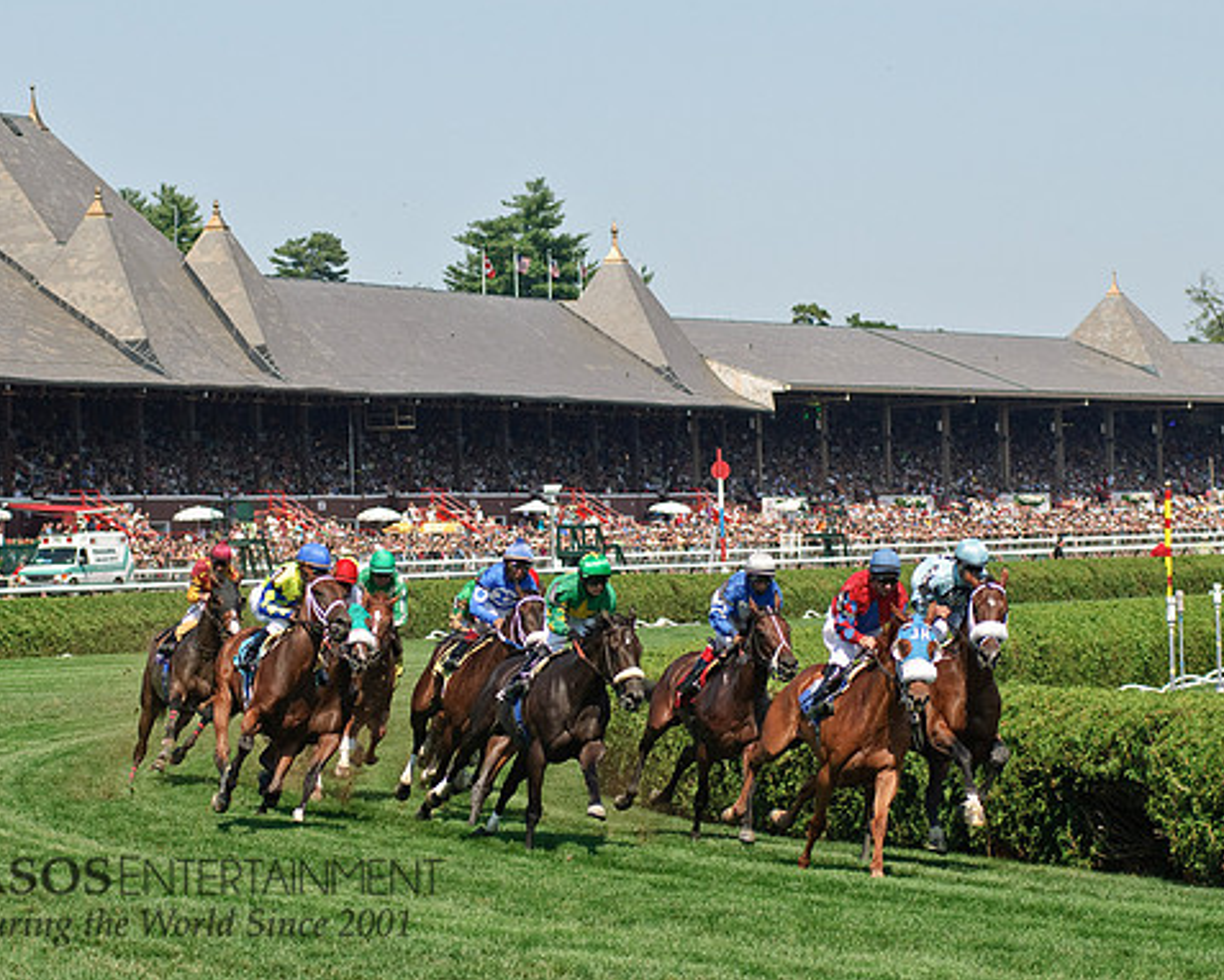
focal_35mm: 147
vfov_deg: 10.5
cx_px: 572
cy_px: 489
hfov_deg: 13.1
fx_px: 5327
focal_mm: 86
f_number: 5.6
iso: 200
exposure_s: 1/1600
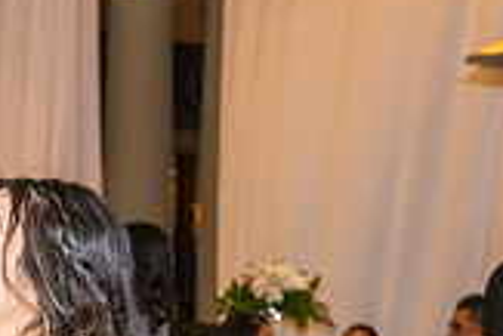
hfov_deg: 11.8
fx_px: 2391
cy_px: 529
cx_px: -56
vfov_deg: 7.9
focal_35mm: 171
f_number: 4
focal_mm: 48
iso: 1600
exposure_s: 1/160
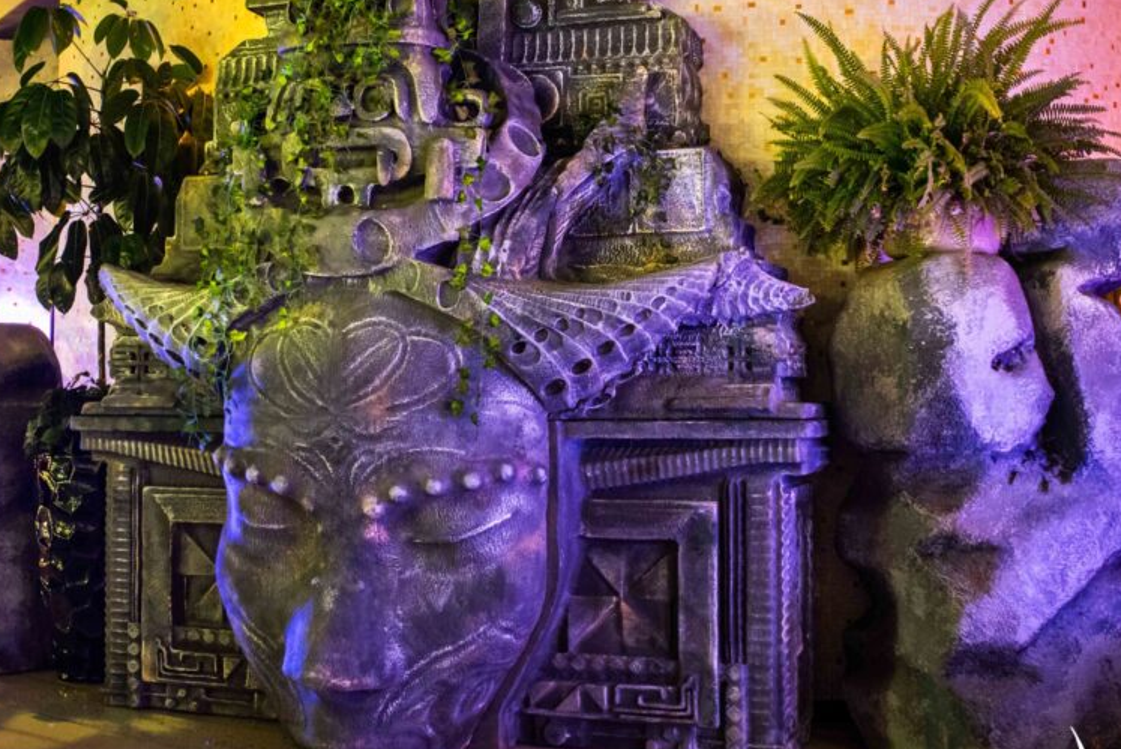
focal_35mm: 48
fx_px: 1495
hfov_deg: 41.1
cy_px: 338
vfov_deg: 28.1
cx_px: 509
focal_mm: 35
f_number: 3.5
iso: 3200
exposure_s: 1/3
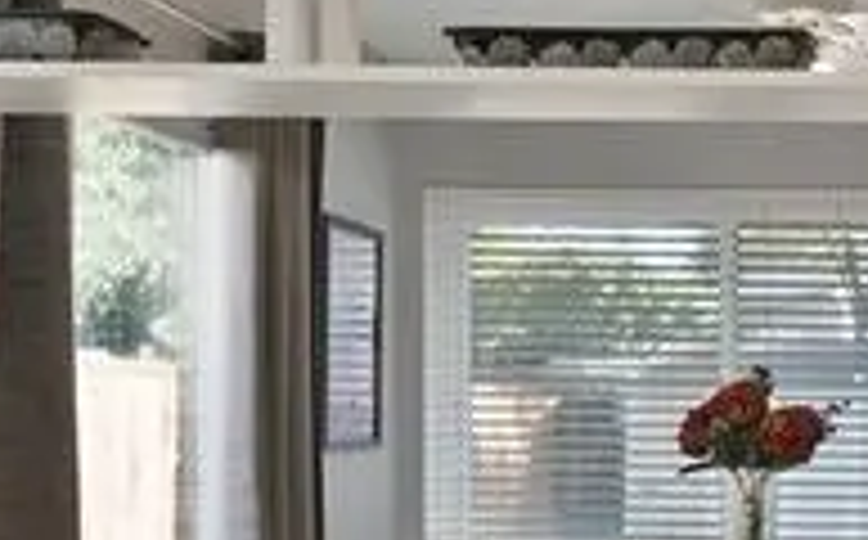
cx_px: 890
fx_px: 1535
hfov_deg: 29.3
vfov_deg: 19.7
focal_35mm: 65
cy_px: 428
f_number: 9
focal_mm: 12
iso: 640
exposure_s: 1/4
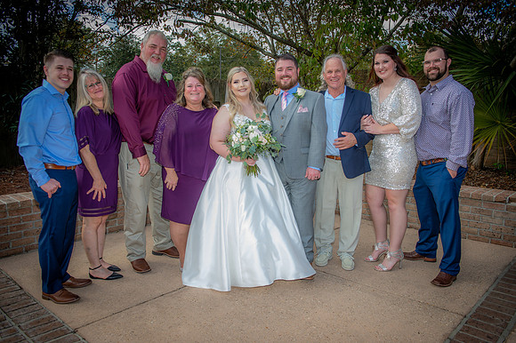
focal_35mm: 29
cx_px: 258
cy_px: 172
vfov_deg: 44.9
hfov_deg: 63.7
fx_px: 415
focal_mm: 29
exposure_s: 1/125
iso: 50
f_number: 5
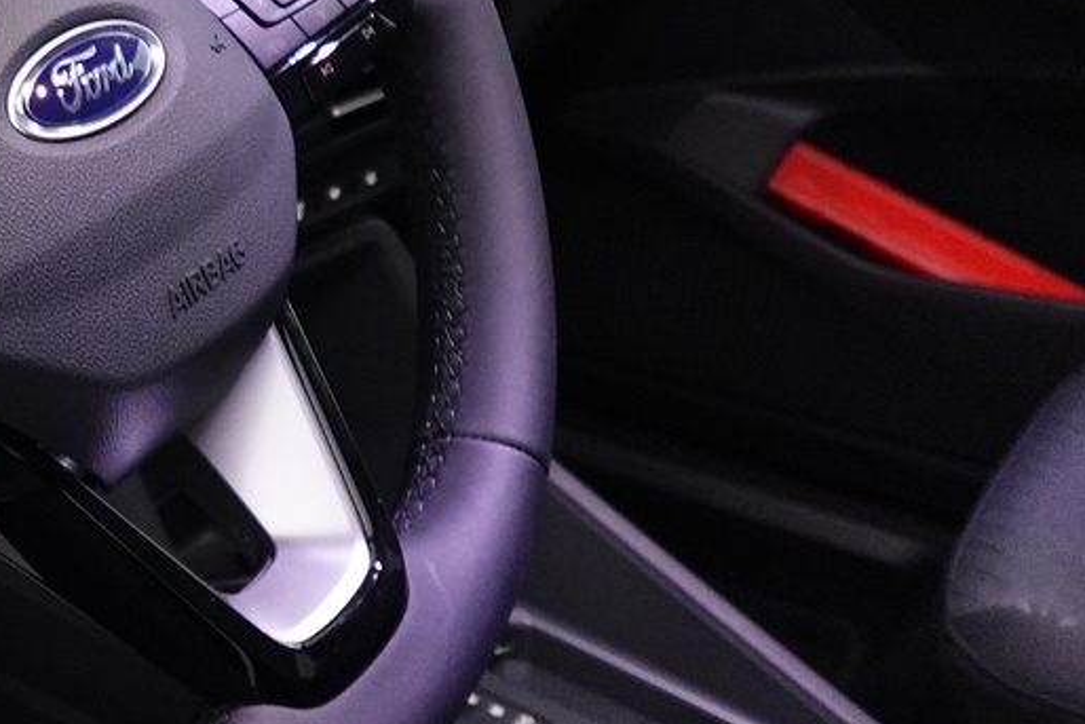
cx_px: -243
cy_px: 141
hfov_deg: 27.7
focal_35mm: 63
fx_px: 1899
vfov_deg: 21.3
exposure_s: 1/80
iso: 1250
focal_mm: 7.6
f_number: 2
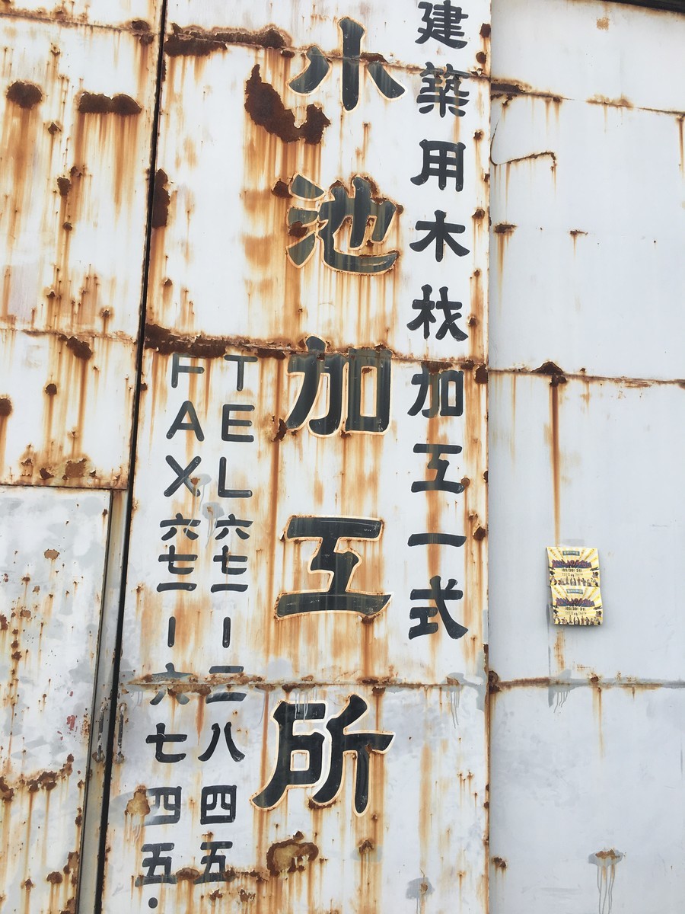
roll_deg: -2.3
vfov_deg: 61.7
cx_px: 342
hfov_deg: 48.2
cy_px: 457
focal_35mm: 29
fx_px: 765
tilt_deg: +7.7
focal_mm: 4.15
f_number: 2.2
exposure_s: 1/259
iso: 25
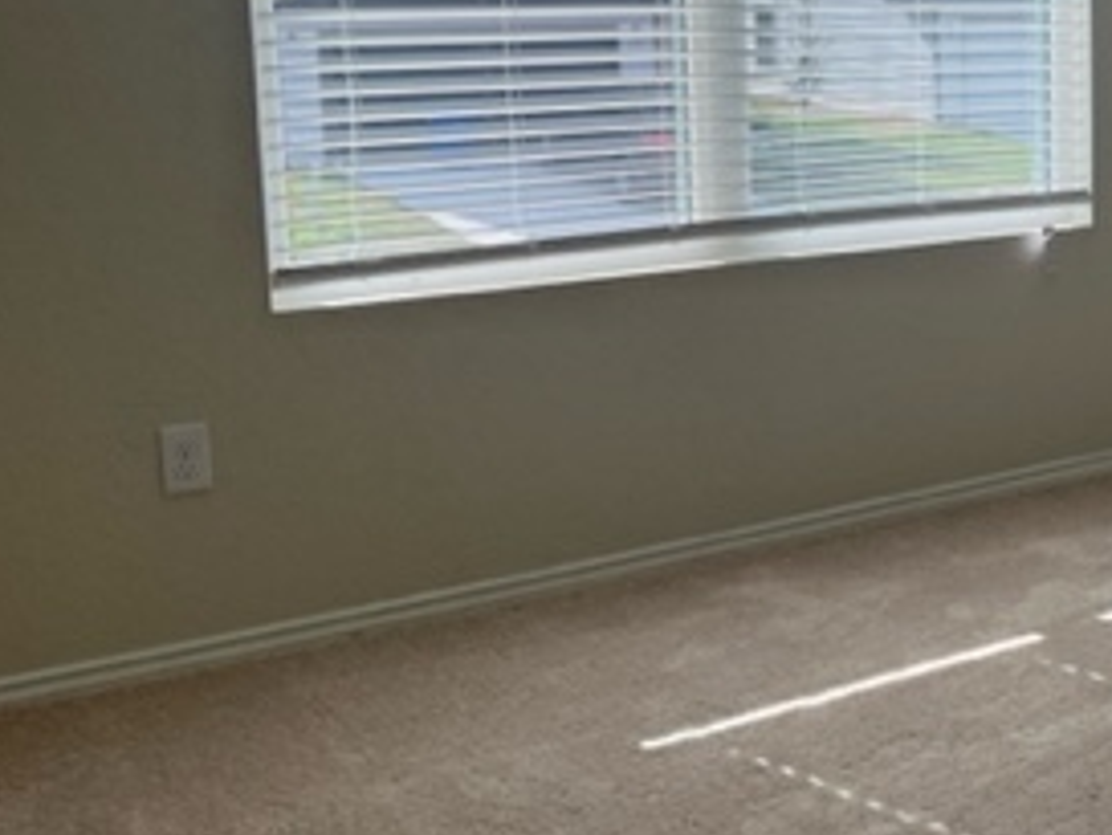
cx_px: 1214
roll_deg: -0.9
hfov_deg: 28.8
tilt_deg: -9.1
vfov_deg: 23.9
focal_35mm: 61
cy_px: 273
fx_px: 1960
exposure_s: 1/932
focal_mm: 5.7
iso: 50
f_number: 1.5
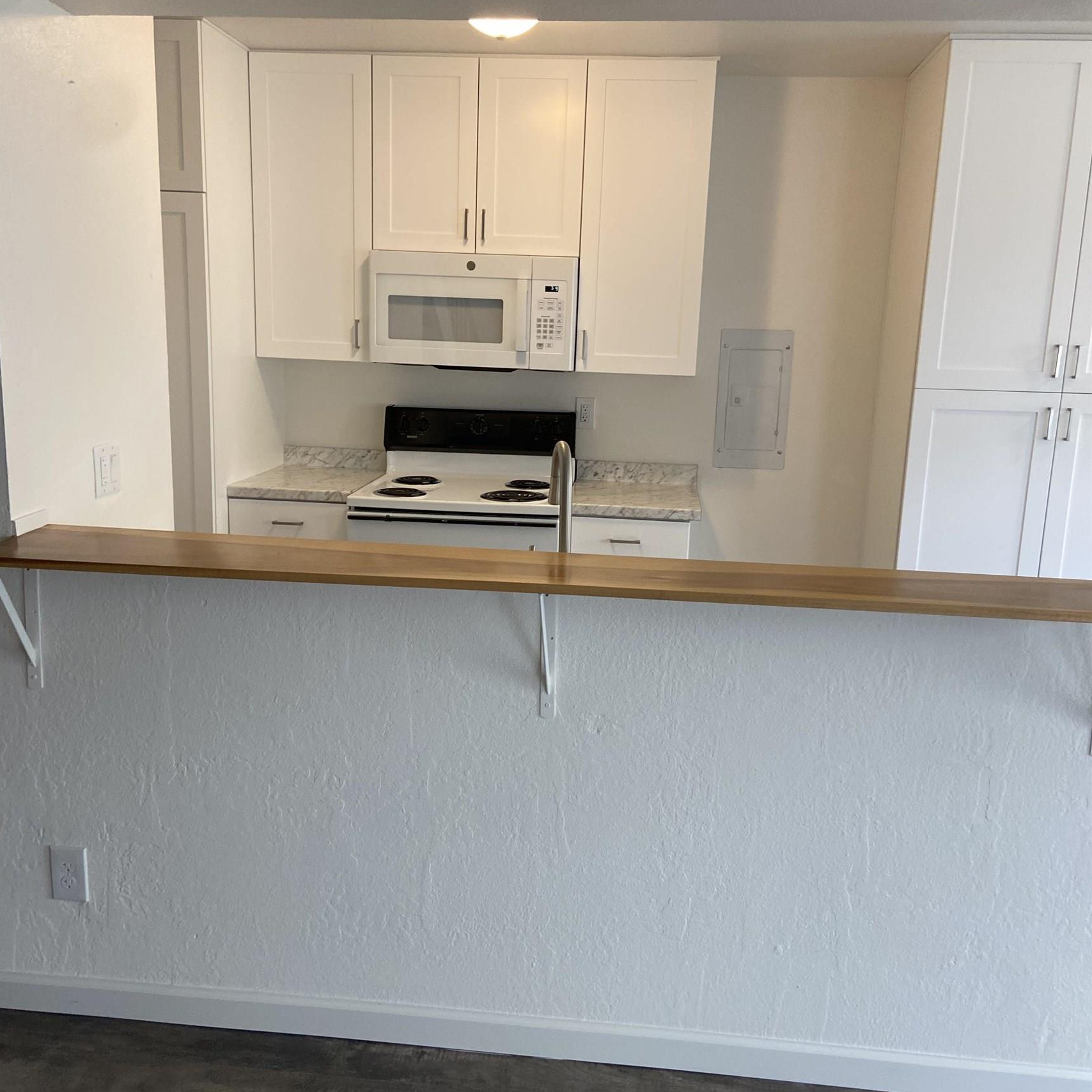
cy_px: 550
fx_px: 1106
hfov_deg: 52.5
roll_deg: -0.7
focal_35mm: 31
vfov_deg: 52.5
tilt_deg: -8.6
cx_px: 540
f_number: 1.8
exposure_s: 1/120
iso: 125
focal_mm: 4.25
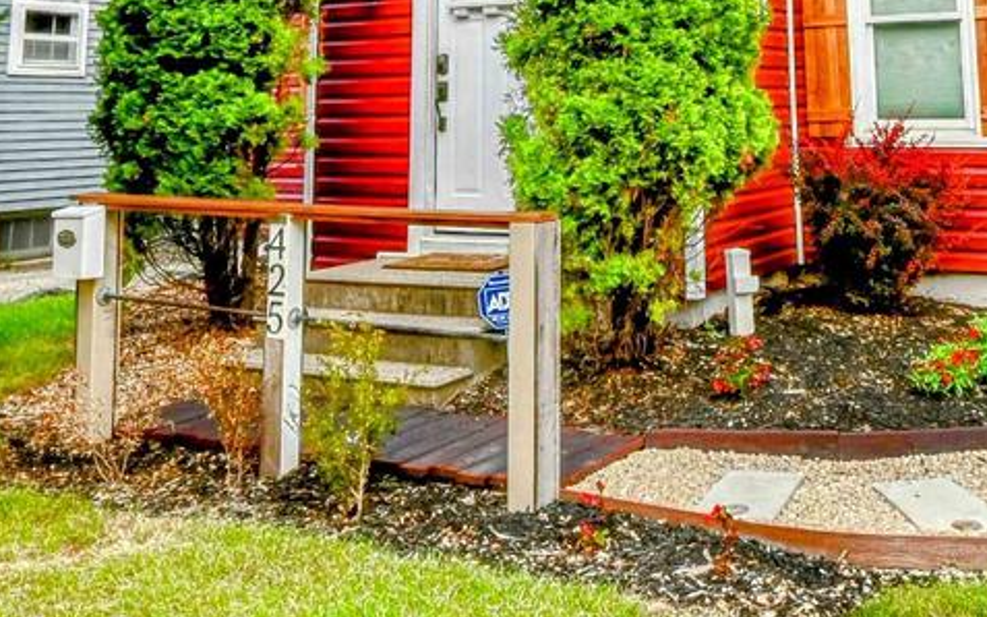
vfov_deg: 28.0
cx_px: 639
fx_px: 1103
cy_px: -88
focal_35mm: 41
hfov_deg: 47.6
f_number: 5.6
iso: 250
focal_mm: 10
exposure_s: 1/250
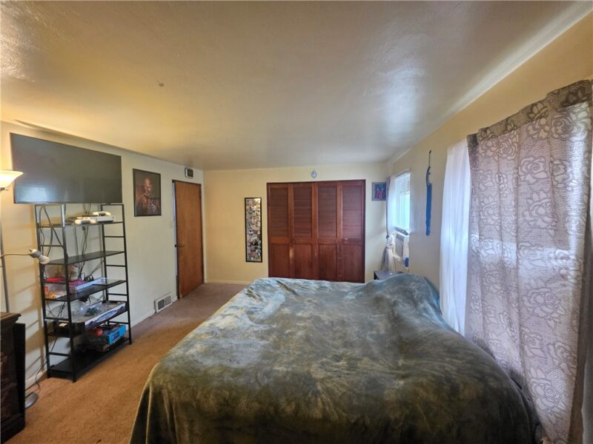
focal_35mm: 13
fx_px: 223
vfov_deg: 89.9
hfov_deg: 106.2
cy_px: 222
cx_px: 296
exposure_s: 1/40
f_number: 1.9
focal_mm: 2.2
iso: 1000
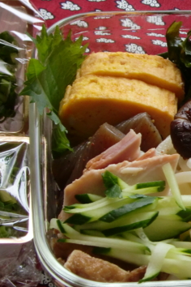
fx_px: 859
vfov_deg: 18.9
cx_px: 312
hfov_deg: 11.9
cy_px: 145
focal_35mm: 108
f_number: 3.3
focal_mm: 8.2
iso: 100
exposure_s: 1/60
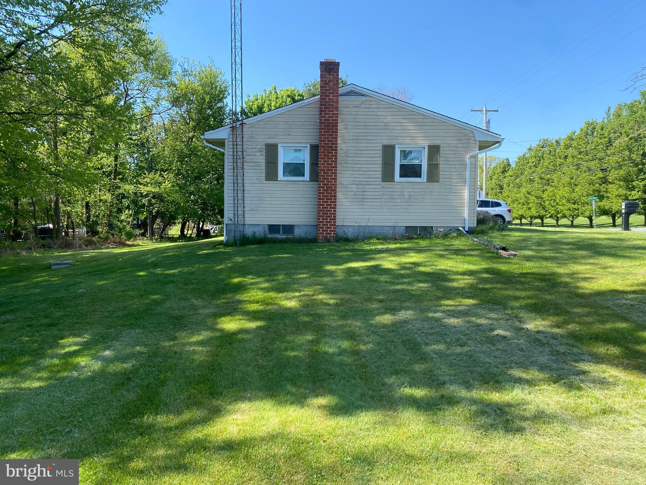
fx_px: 485
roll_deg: -1.4
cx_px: 323
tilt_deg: -1.8
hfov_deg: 67.3
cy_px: 242
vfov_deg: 53.1
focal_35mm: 26
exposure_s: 1/772
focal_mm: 4.25
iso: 32
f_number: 1.8
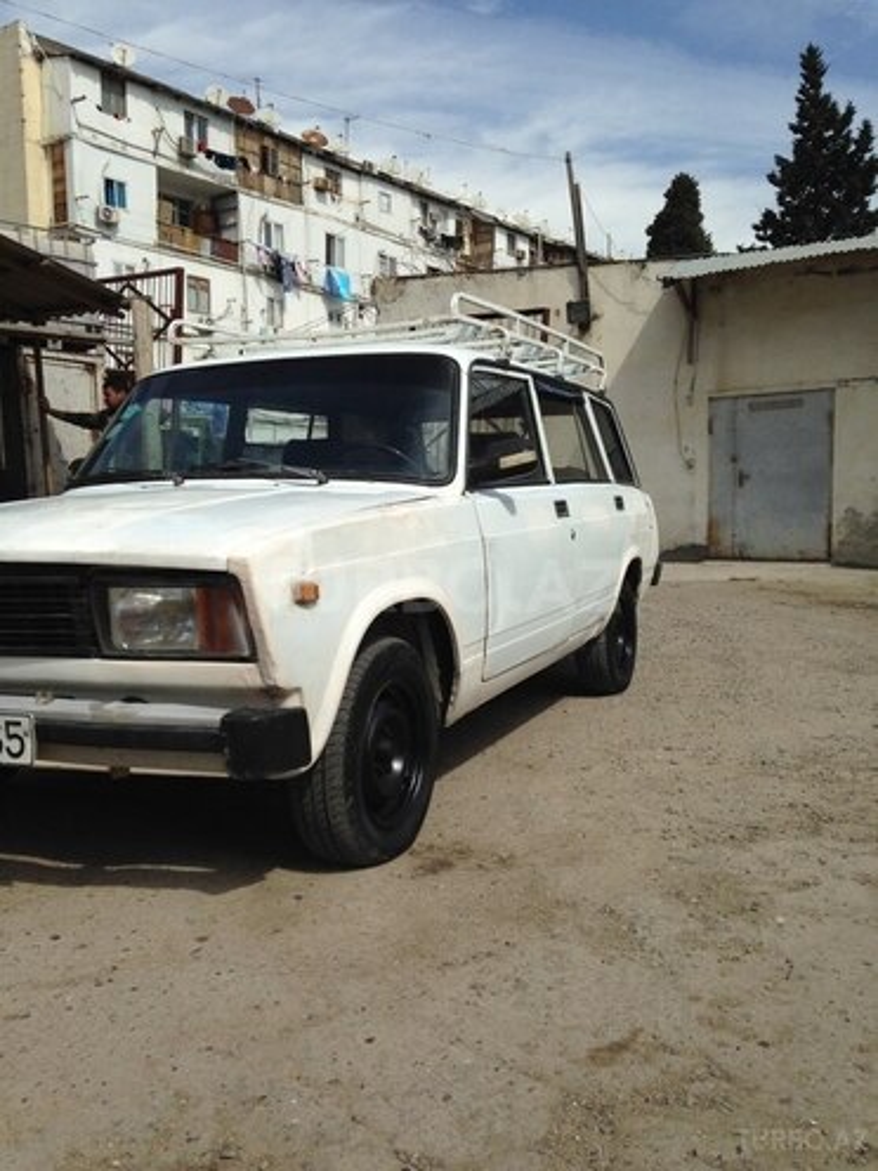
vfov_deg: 55.4
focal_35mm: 33
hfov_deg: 42.9
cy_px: 586
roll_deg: +0.5
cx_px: 439
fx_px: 1116
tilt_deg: -2.9
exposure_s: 1/2710
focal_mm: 4.12
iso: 50
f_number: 2.4
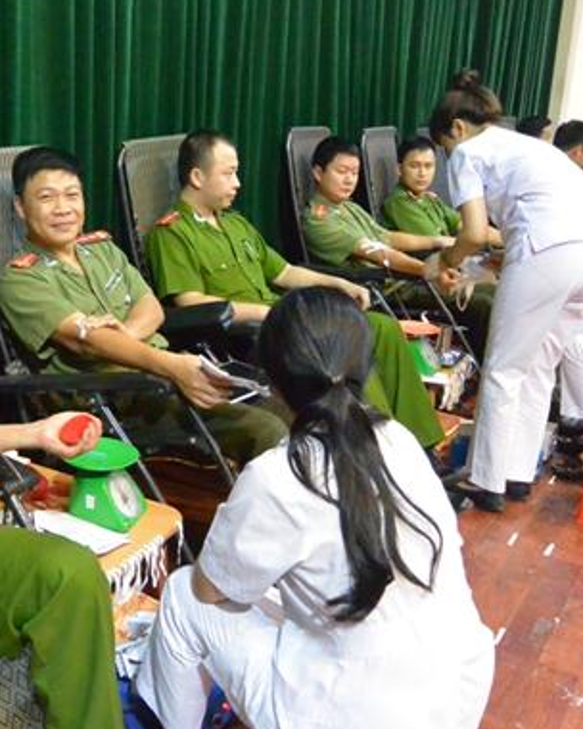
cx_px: 159
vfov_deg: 43.8
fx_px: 906
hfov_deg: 35.0
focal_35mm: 42
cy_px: 332
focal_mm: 10
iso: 3200
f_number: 3.5
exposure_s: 1/60
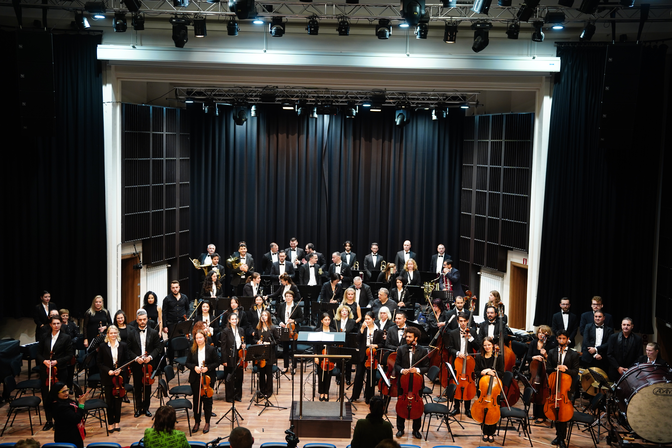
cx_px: 336
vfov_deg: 29.9
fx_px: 838
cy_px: 224
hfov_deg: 43.7
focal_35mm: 45
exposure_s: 1/80
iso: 800
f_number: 2.8
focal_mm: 44.9
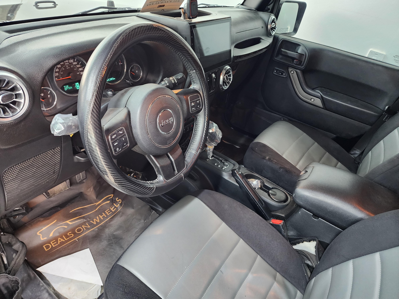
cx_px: 200
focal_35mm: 23
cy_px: 150
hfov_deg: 73.9
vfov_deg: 58.9
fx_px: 265
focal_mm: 6.4
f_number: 1.8
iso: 800
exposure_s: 1/50
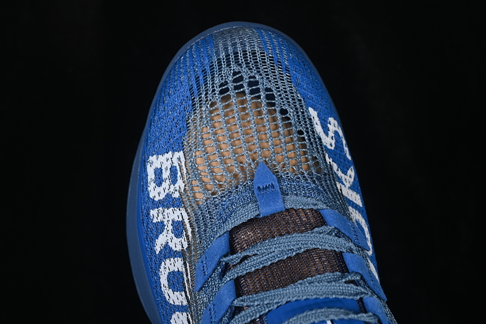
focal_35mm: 75
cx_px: 243
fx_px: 1012
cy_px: 162
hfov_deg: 27.0
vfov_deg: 18.2
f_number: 6.3
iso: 160
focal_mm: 50
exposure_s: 1/60
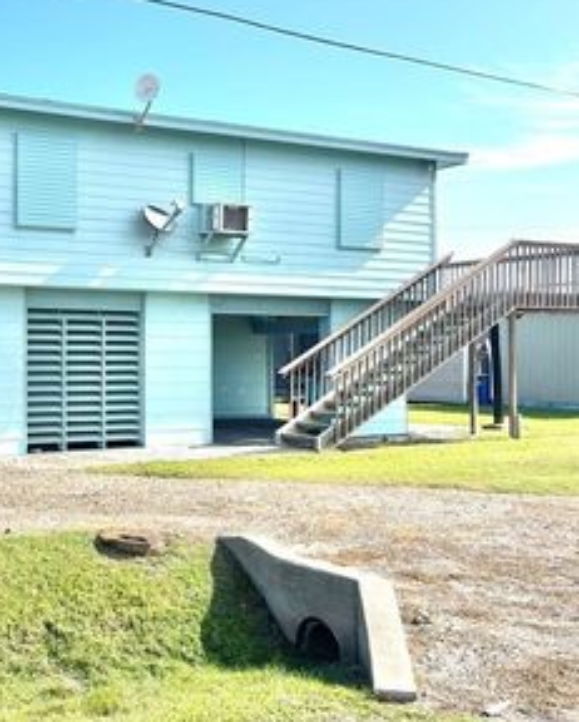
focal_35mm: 44
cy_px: 332
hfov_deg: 32.4
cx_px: 53
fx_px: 941
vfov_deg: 41.9
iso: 50
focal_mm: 5.96
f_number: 1.6
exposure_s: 1/3534
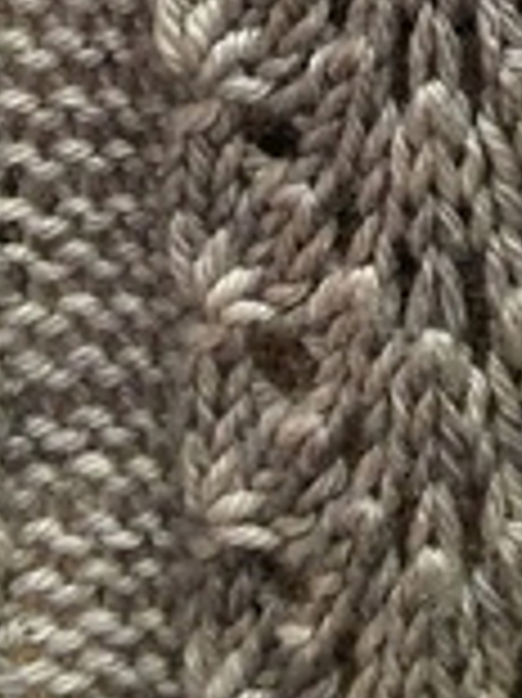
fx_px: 2416
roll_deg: +1.5
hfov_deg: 12.1
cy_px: -279
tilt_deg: -11.5
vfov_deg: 15.4
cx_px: 567
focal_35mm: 120
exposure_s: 1/30
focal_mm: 4.15
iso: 250
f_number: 2.2
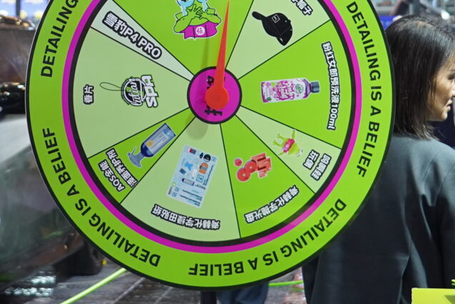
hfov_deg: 15.3
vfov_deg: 10.1
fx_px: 1682
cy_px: -76
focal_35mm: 133
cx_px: 68
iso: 1000
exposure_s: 1/250
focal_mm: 33
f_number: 4
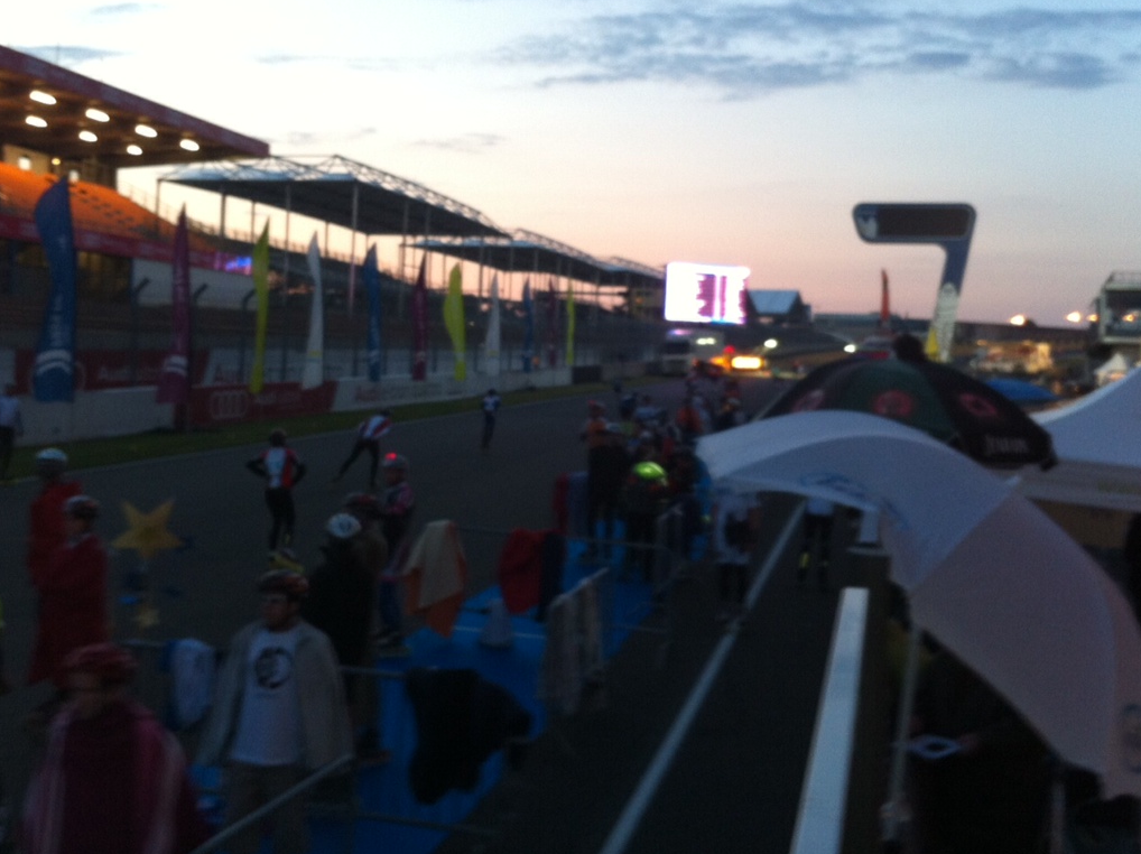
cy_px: 345
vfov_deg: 32.7
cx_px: 538
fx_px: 1449
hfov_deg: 43.0
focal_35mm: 44
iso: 100
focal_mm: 3.85
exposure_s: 1/15
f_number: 2.8
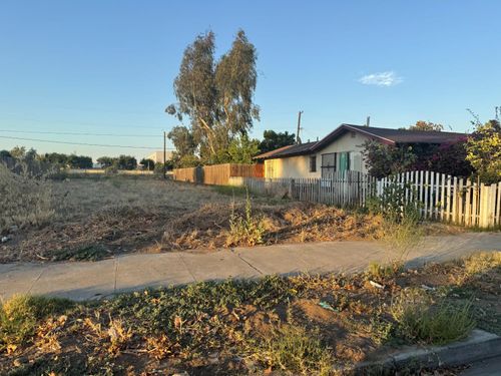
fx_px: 347
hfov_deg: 71.6
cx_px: 250
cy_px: 188
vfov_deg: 56.8
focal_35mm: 24
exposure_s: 1/1493
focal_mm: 6.76
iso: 80
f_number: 1.78
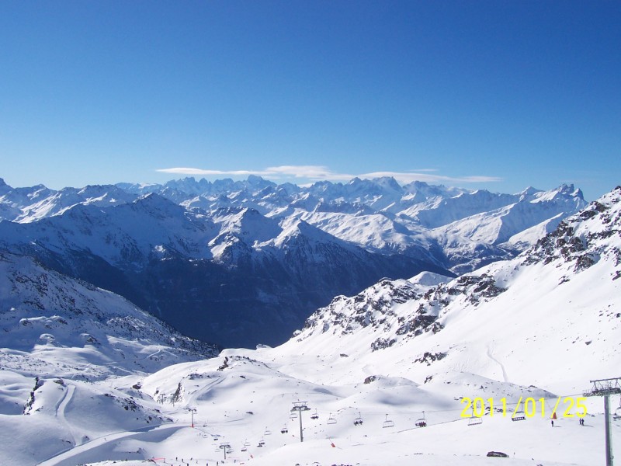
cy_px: 233
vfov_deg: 38.7
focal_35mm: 37
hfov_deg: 50.1
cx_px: 310
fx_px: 664
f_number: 5.6
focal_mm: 5.6
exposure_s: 1/1000
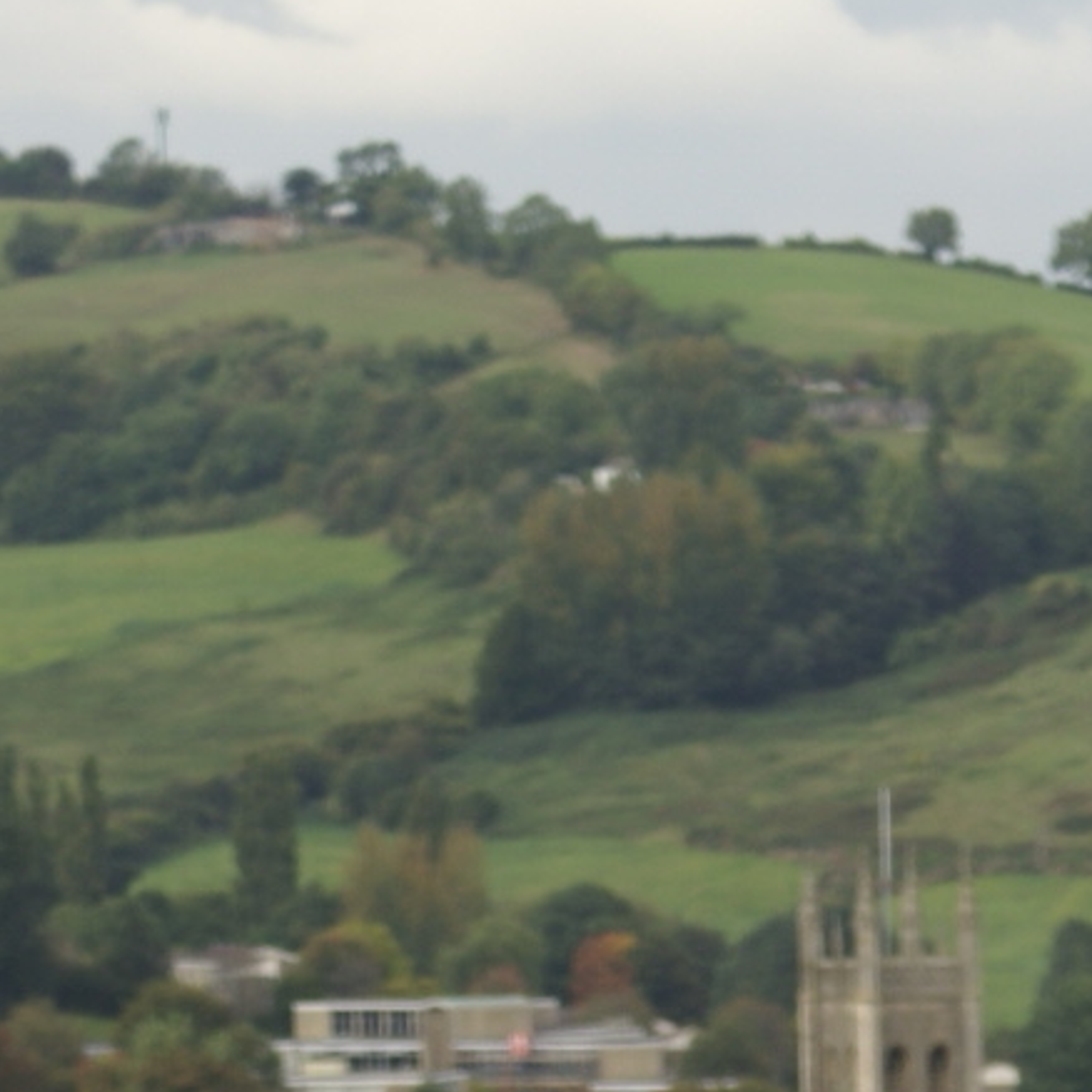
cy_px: 1346
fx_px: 13955
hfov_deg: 4.5
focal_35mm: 391
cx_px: 1097
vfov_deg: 4.5
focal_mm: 70
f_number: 5.6
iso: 100
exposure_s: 1/125
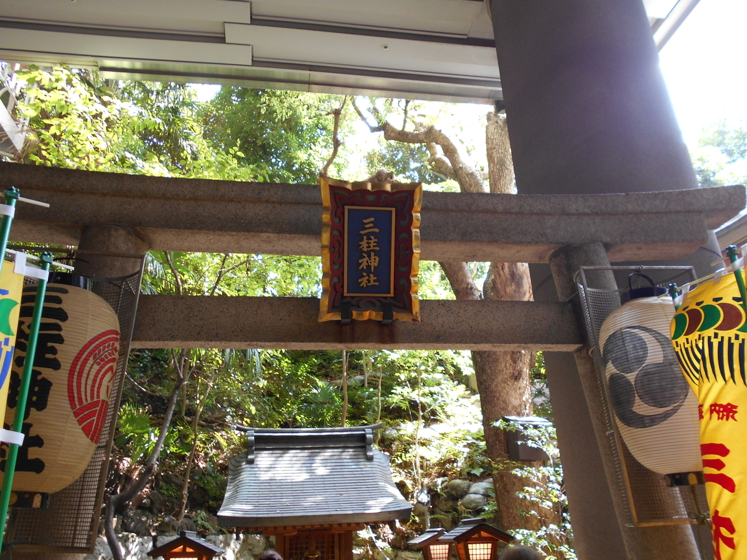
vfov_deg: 53.1
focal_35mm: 26
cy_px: 280
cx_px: 374
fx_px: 561
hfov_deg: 67.3
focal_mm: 4.6
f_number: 3.2
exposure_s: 1/30
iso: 125
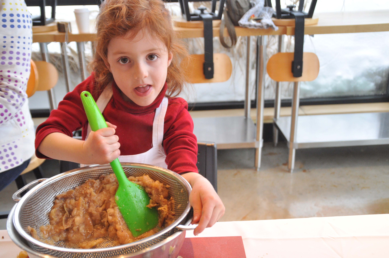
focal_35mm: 38
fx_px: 405
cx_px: 194
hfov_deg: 51.3
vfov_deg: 35.4
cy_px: 129
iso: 1250
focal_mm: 25
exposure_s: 1/125
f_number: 5.6
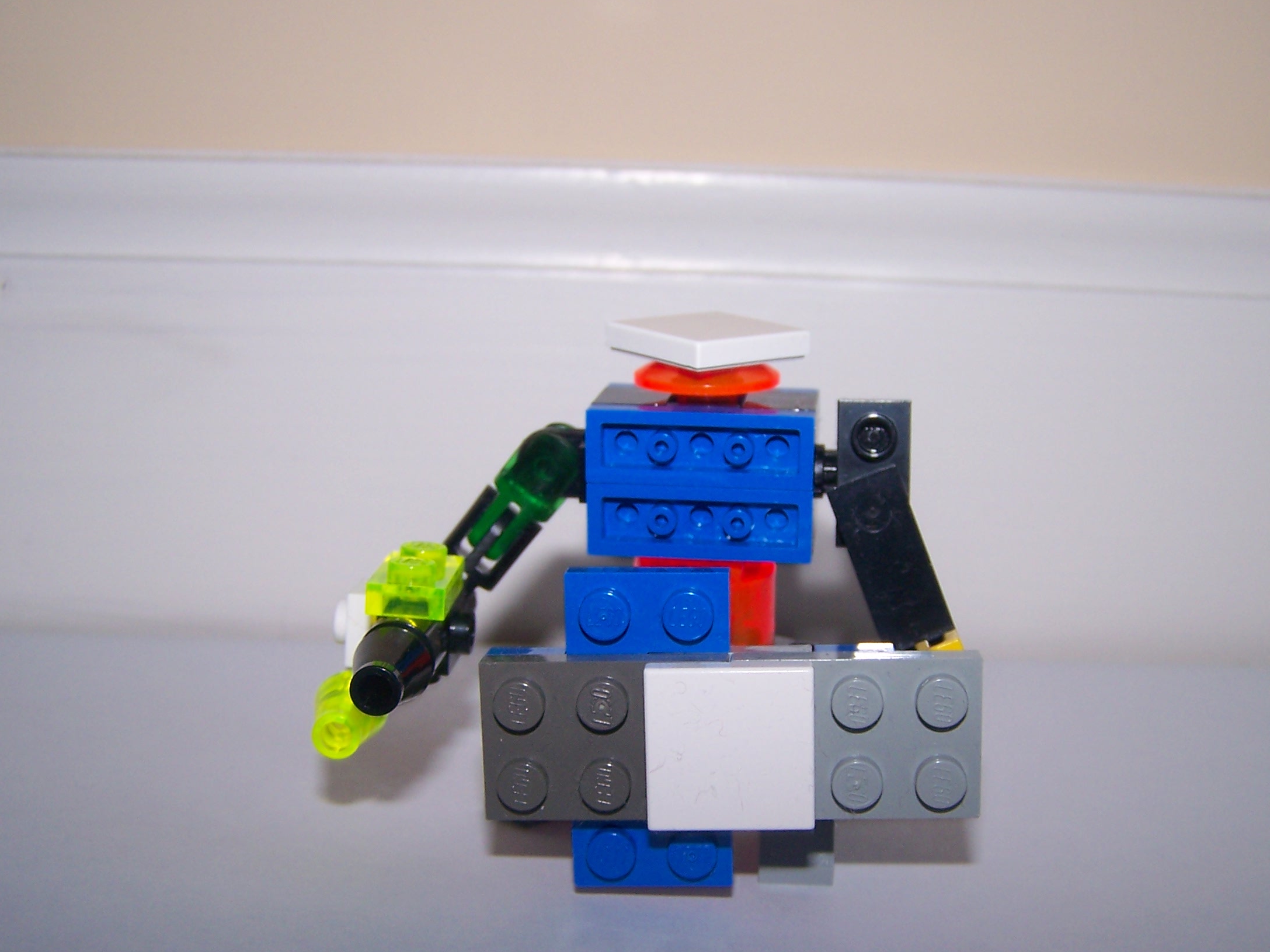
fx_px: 1651
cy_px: 519
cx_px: 714
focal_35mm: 45
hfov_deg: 42.0
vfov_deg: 32.2
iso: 80
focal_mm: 6.3
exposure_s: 1/50
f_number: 2.8
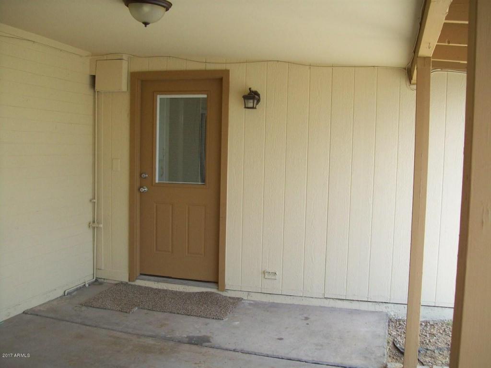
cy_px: 184
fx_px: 511
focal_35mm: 36
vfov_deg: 39.7
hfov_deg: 51.4
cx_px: 246
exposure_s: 1/259
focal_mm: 6
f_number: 2.7
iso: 80
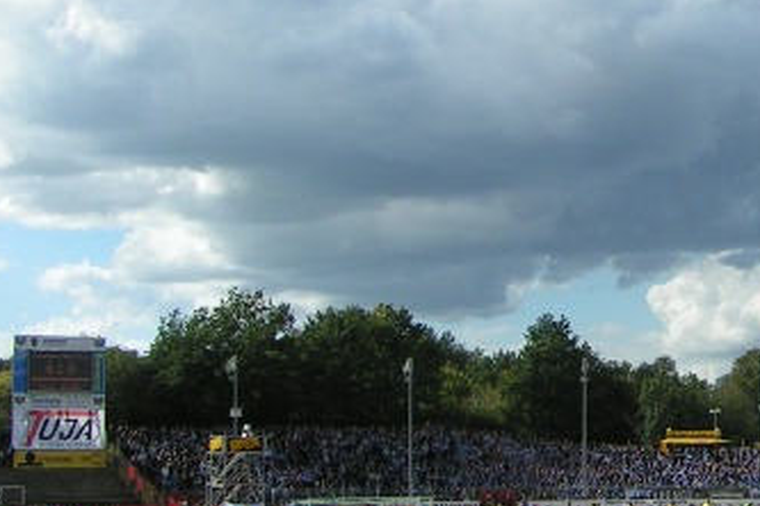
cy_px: 166
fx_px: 2005
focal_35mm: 95
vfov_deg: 14.4
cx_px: 666
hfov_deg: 21.1
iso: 50
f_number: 4
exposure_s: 1/1000
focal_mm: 5.8
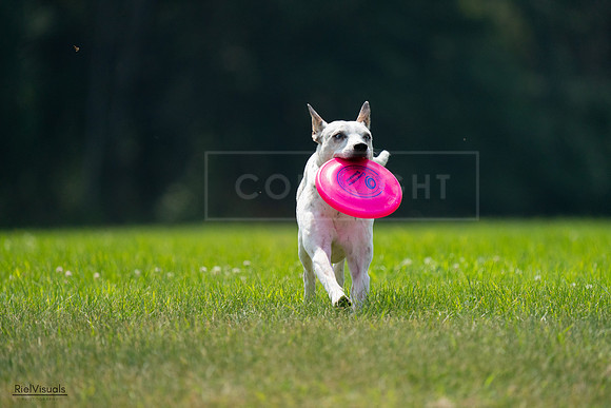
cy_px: 204
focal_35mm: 600
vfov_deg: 2.3
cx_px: 306
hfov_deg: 3.4
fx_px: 10185
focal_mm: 600
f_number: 6.3
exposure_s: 1/4000
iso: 1600
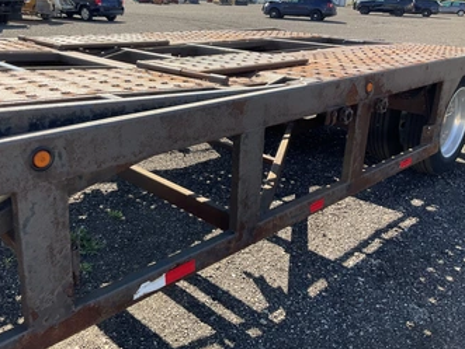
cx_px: 198
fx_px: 471
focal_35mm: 35
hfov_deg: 52.4
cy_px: 147
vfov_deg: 40.7
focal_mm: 3
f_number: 1.8
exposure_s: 1/504
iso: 25
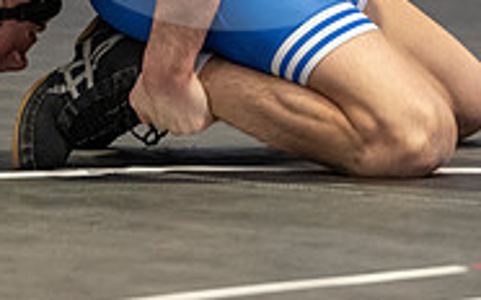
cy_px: -105
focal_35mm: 940
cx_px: 315
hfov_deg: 2.2
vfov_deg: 1.4
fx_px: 12315
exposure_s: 1/1000
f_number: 2.8
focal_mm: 200
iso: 3200
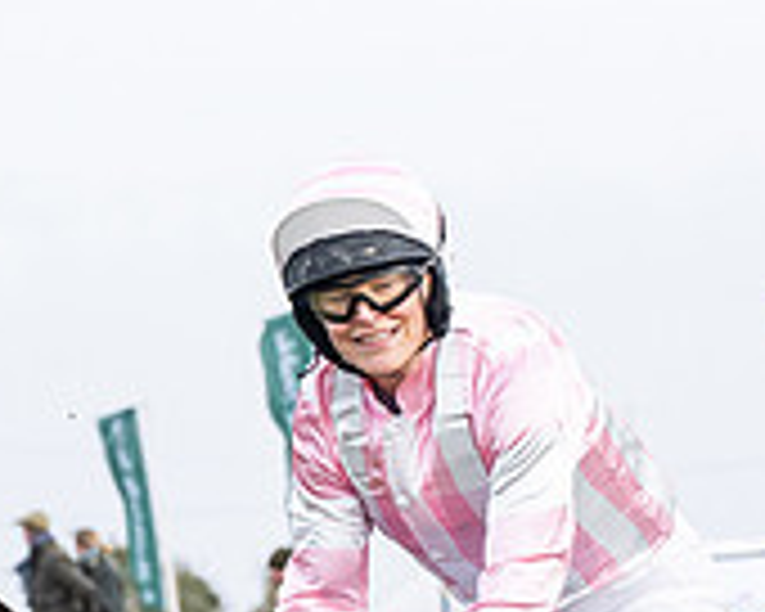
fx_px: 8875
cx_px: 587
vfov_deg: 3.9
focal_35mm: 392
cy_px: 999
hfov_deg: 4.9
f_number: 5
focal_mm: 70
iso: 800
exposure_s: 1/1600
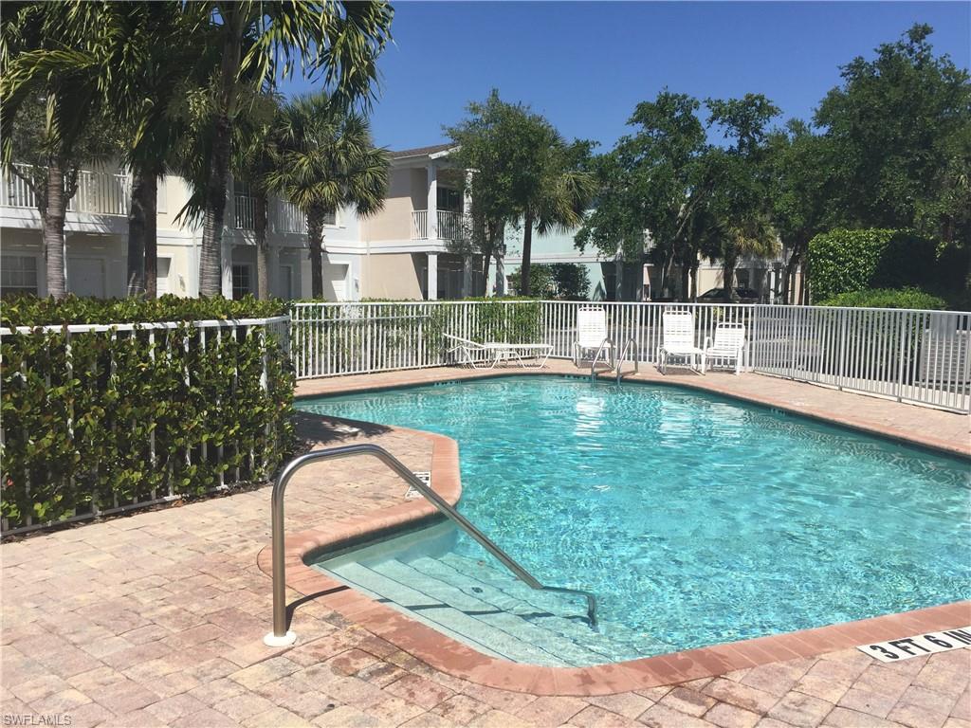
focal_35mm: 29
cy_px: 364
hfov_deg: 61.7
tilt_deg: -5.2
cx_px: 486
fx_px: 813
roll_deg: -0.5
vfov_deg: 48.2
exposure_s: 1/3049
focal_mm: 4.15
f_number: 2.2
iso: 32
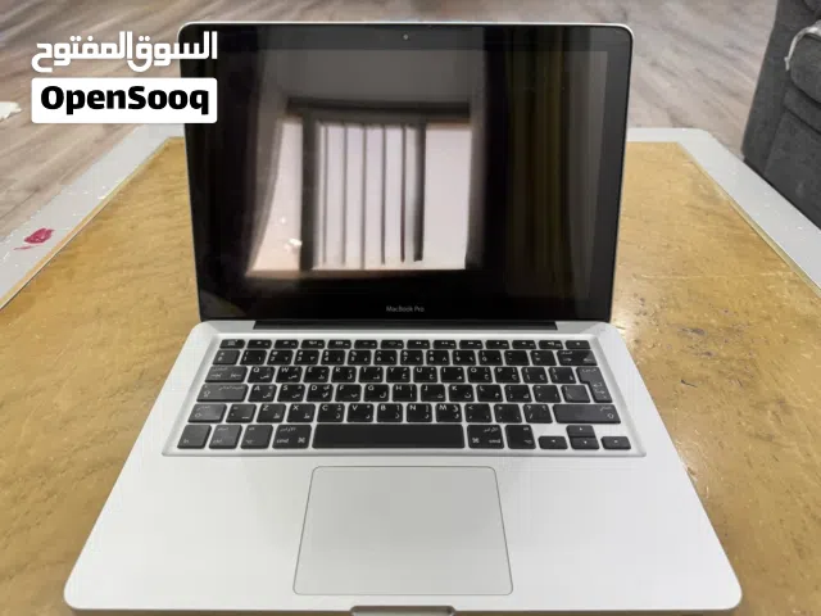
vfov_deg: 56.8
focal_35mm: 24
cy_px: 308
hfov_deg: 71.6
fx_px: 569
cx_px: 410
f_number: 1.78
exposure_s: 1/50
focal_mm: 6.76
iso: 125
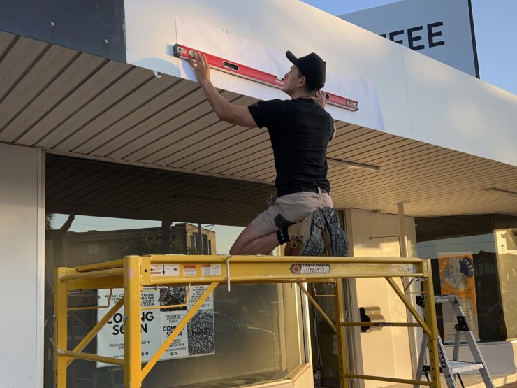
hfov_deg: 51.3
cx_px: 277
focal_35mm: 36
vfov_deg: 39.5
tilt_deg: +8.2
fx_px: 538
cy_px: 227
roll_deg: +3.5
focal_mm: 5.7
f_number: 1.5
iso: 50
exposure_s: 1/808
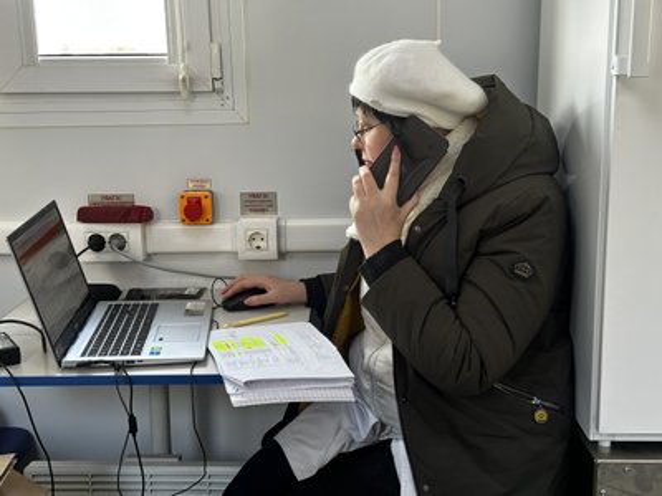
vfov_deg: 30.3
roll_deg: +1.9
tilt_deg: -10.7
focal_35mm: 48
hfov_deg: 39.7
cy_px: 248
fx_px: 918
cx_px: 331
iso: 125
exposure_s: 1/60
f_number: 1.78
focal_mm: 6.86
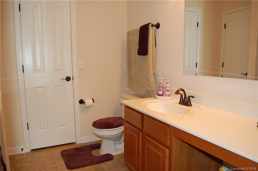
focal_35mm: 27
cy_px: 86
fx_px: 193
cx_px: 129
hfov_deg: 67.4
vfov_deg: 47.8
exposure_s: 1/60
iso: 400
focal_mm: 18
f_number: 3.5
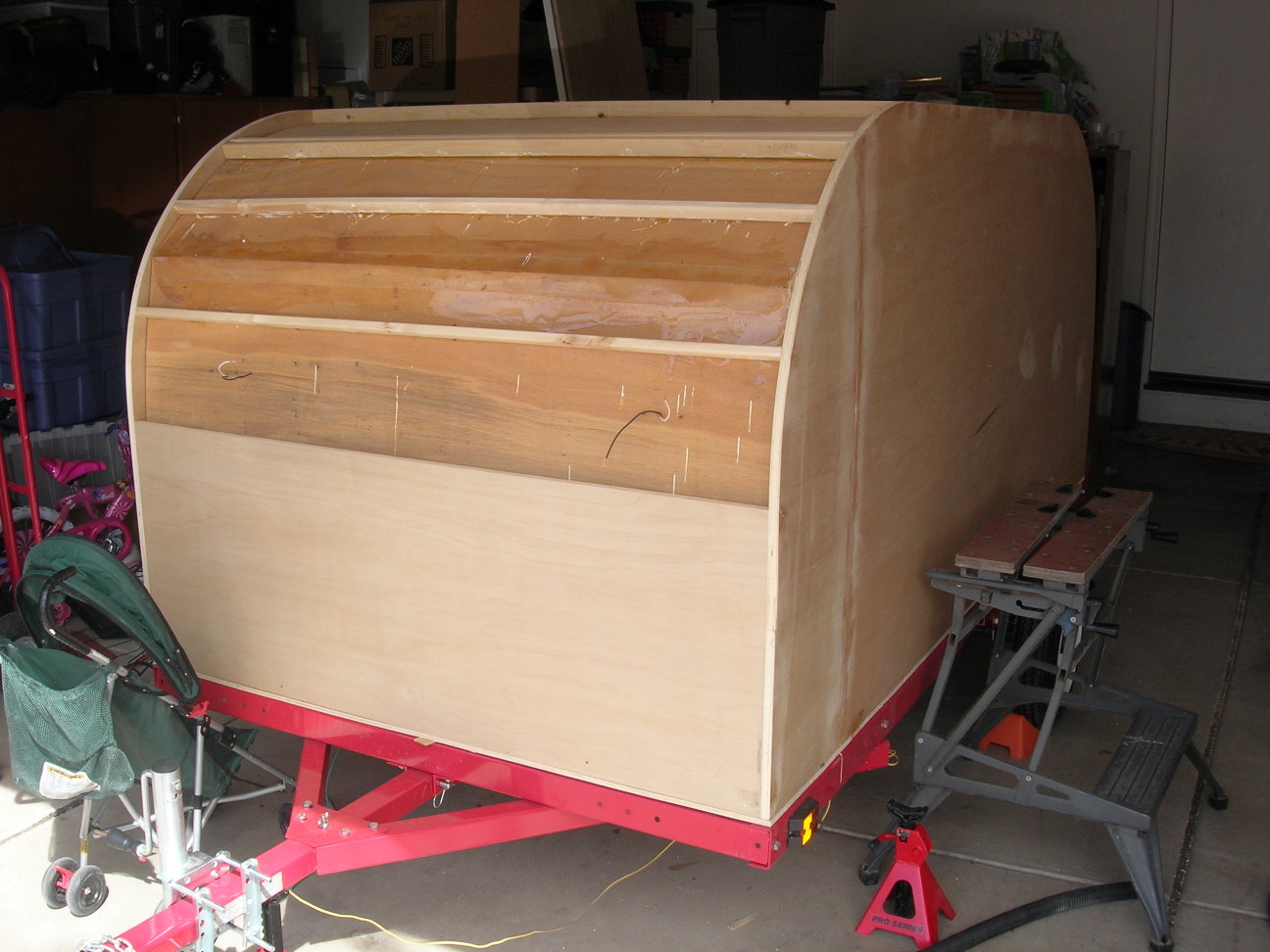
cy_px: 476
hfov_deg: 49.0
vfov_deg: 37.7
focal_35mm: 38
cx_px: 635
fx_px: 1394
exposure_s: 1/152
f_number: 4.8
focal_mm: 7.8
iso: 64
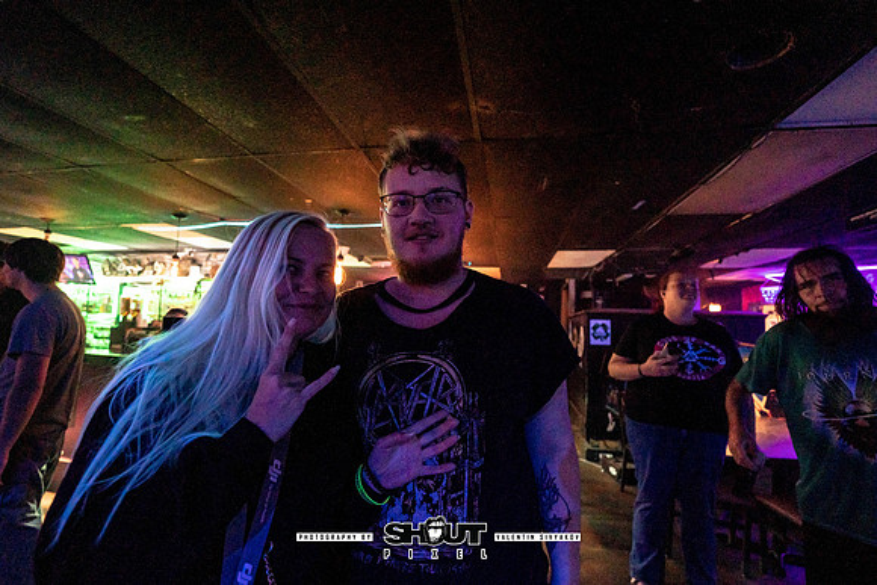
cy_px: 292
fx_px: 379
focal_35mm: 16
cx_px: 438
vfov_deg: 75.4
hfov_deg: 98.4
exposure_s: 1/200
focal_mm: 14
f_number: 2.8
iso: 3200
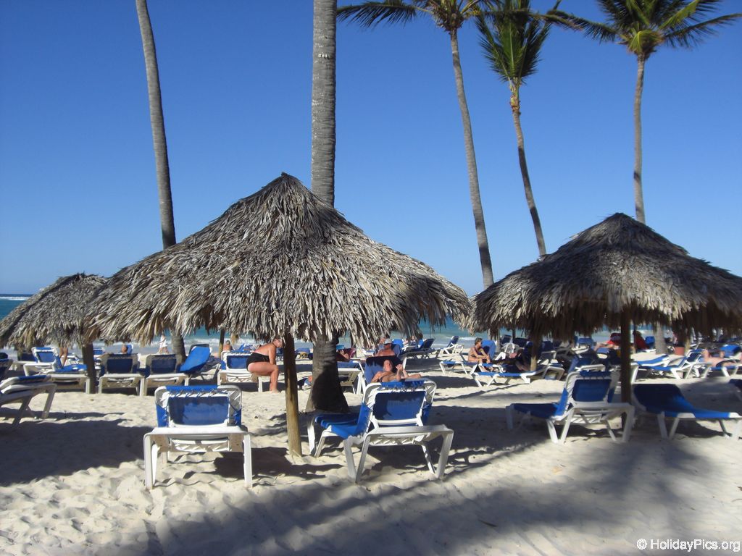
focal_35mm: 38
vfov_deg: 37.7
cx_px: 371
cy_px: 278
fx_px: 815
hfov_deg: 49.0
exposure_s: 1/200
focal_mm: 6.2
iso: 64
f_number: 8
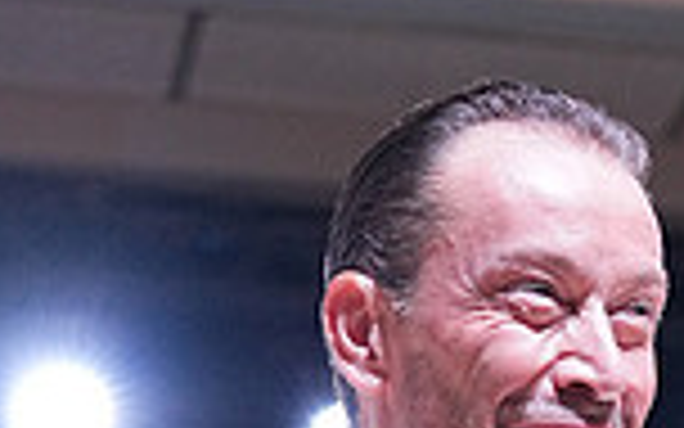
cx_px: 677
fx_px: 5089
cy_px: 1279
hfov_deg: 7.7
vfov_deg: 4.6
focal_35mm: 273
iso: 2000
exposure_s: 1/400
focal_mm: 70
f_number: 4
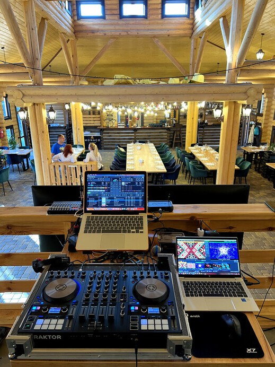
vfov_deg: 67.3
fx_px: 275
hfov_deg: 53.1
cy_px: 184
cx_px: 138
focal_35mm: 26
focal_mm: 5.7
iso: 320
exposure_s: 1/50
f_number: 1.5
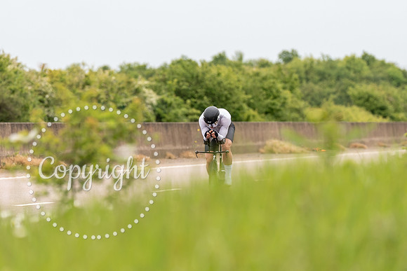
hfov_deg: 7.0
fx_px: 3348
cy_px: 141
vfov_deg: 4.6
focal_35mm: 296
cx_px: 211
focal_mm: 200
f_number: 3.5
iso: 800
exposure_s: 1/1000
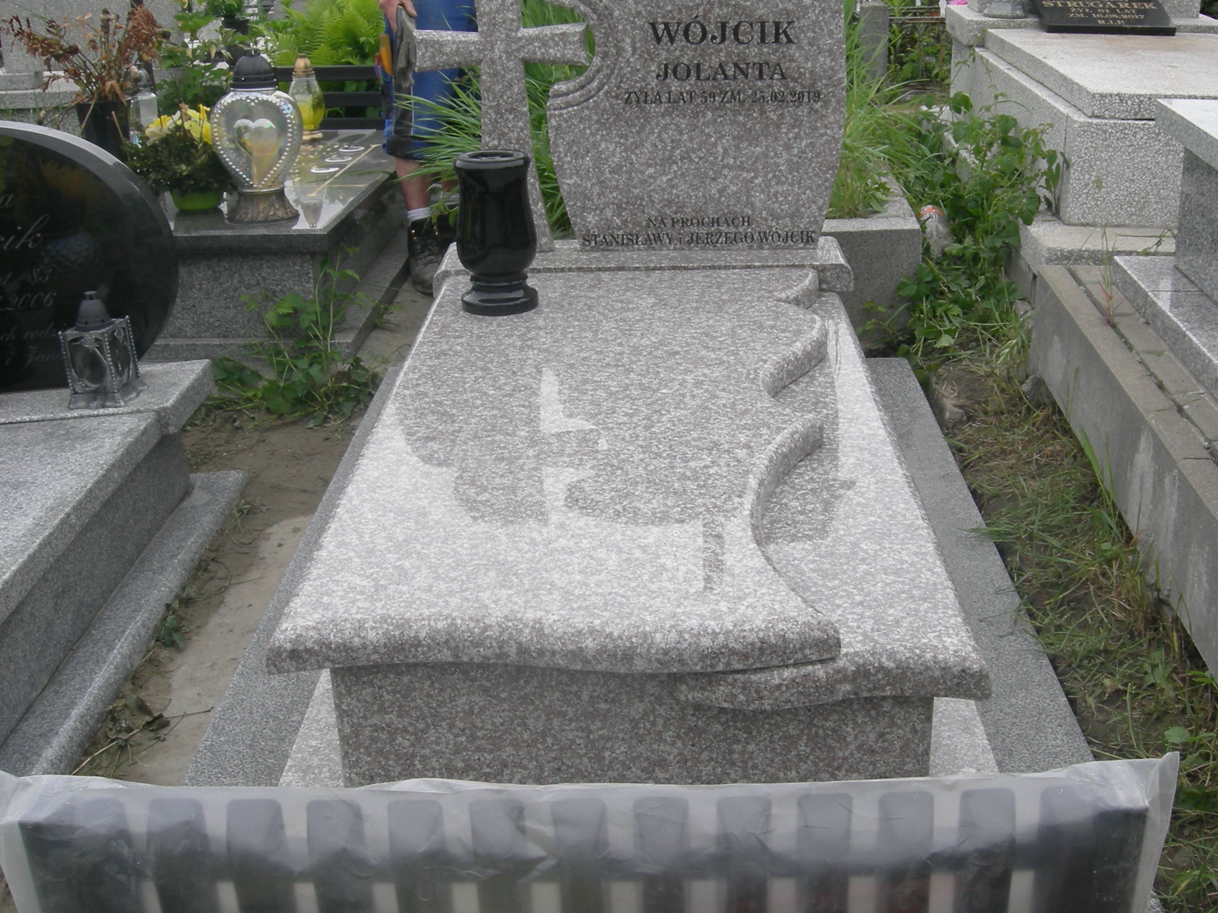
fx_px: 1478
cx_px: 676
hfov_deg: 44.7
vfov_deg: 34.3
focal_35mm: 42
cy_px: 435
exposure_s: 1/91.6
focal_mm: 7.5
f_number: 4.3
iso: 64
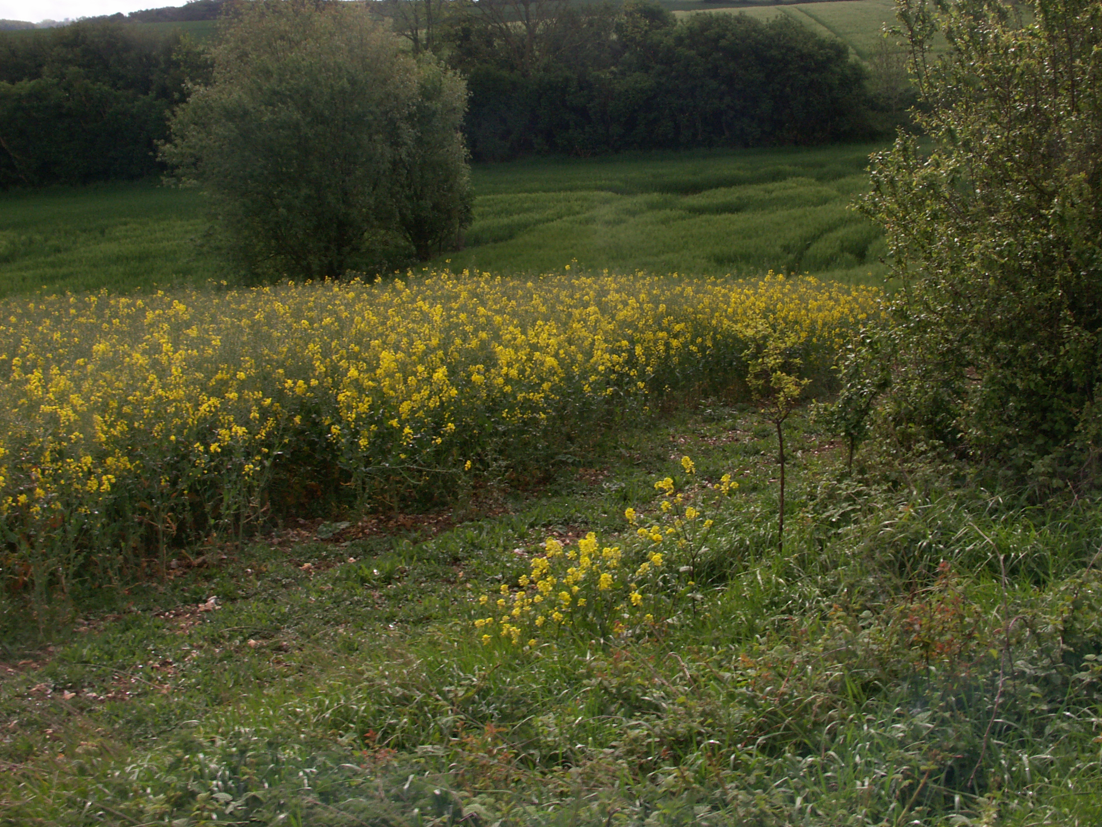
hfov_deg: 42.9
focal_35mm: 44
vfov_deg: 32.7
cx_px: 614
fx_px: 1401
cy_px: 313
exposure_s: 1/250
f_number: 7.1
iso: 64
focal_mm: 8.51
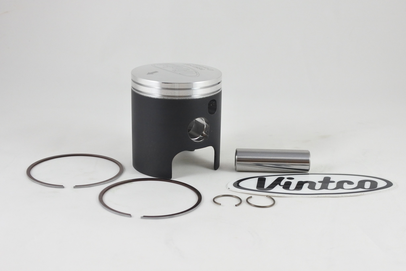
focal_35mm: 42
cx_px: 203
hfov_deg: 46.4
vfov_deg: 31.9
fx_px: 474
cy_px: 136
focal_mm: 15.7
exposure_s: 1/125
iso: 560
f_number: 4.2
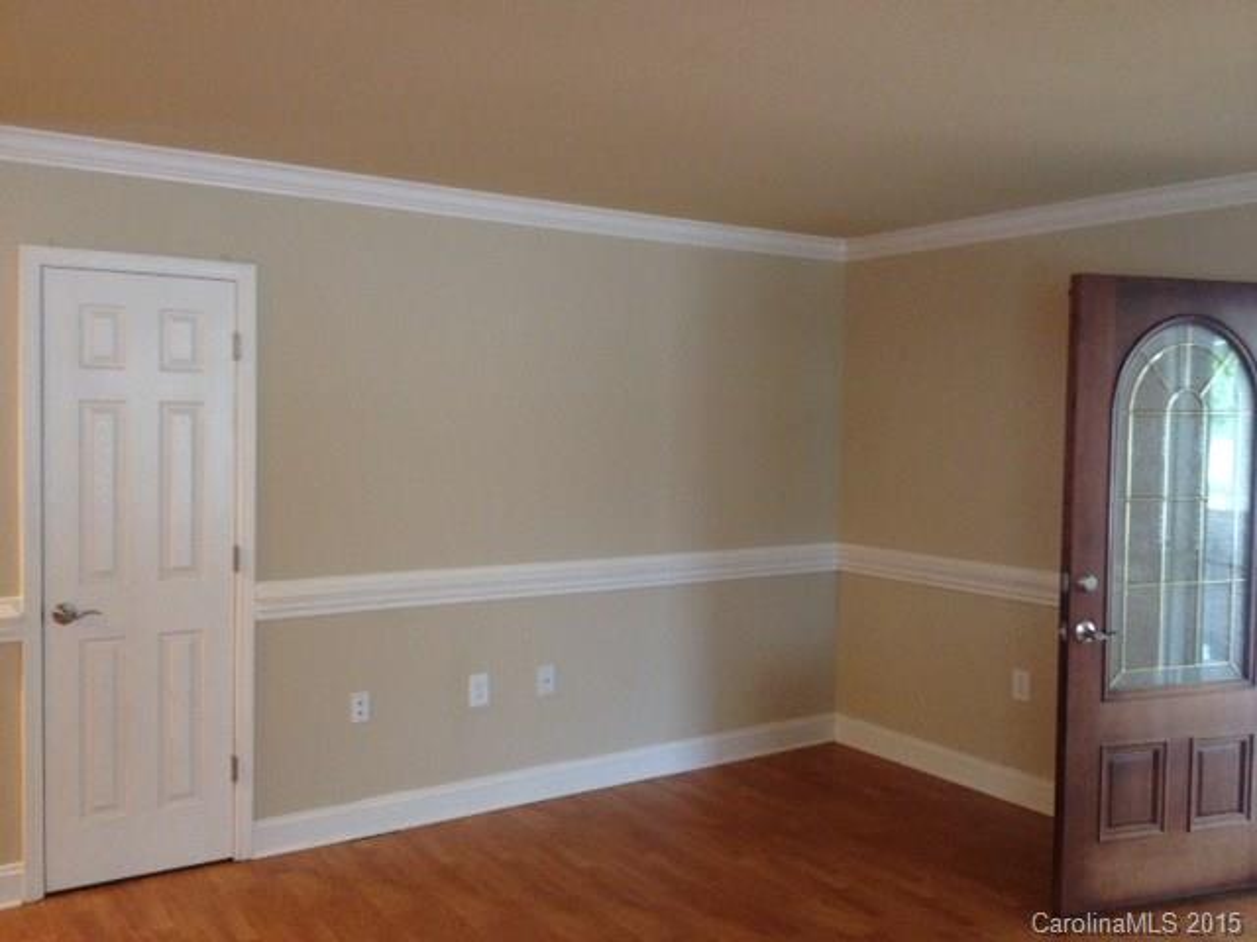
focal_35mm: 35
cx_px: 628
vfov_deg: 40.7
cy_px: 471
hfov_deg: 52.6
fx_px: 1271
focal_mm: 4.28
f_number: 2.4
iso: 250
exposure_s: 1/20
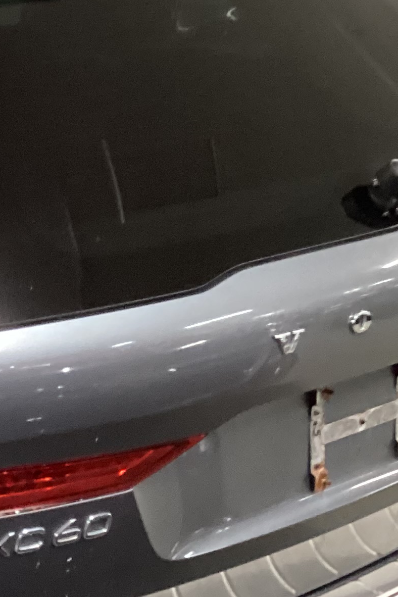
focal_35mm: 89
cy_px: 416
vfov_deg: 22.7
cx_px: -217
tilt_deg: -25.3
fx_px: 1476
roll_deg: -0.5
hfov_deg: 14.3
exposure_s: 1/25
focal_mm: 3.3
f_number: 2.4
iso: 320
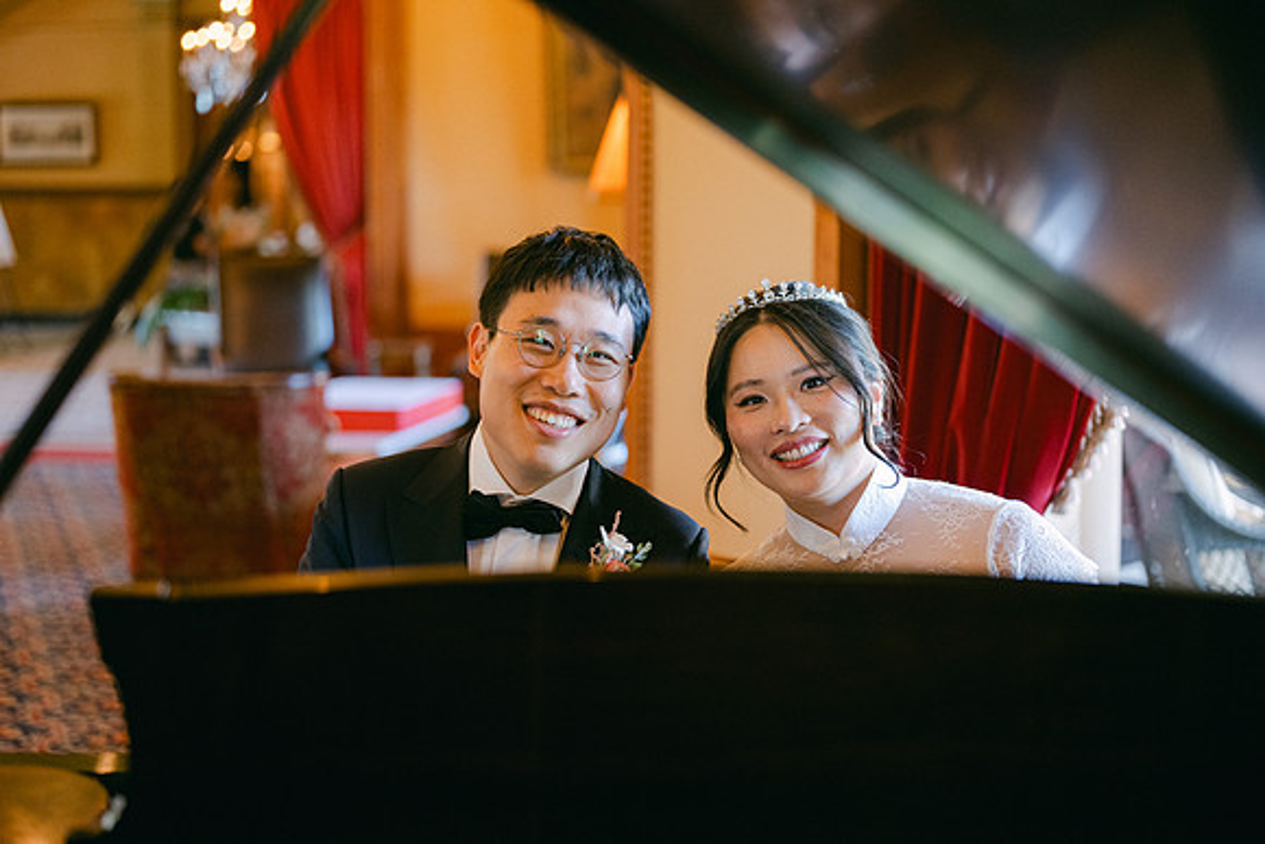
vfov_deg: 27.0
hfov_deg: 39.6
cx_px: 632
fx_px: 1757
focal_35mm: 50
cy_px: 422
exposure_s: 1/125
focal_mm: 50
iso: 1250
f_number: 1.8
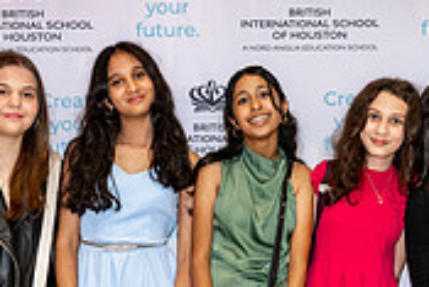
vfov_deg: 16.3
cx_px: 257
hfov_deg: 24.4
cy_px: 249
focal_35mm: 83
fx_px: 990
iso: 1250
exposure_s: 1/100
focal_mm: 25
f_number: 4
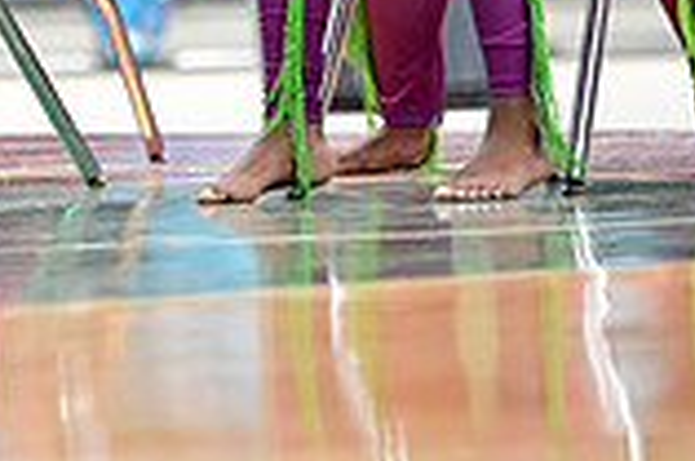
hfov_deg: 3.2
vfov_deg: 2.1
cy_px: -275
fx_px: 12485
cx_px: -181
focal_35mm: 648
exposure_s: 1/1000
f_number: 3.2
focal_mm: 175
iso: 6400
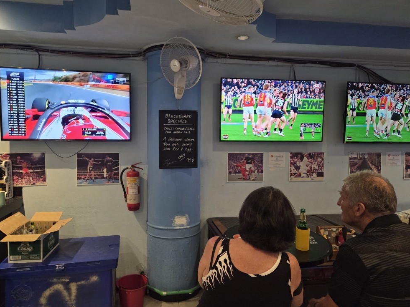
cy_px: 151
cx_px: 199
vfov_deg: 56.8
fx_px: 284
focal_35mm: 24
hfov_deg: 71.6
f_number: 1.8
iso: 640
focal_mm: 5.4
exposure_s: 1/100
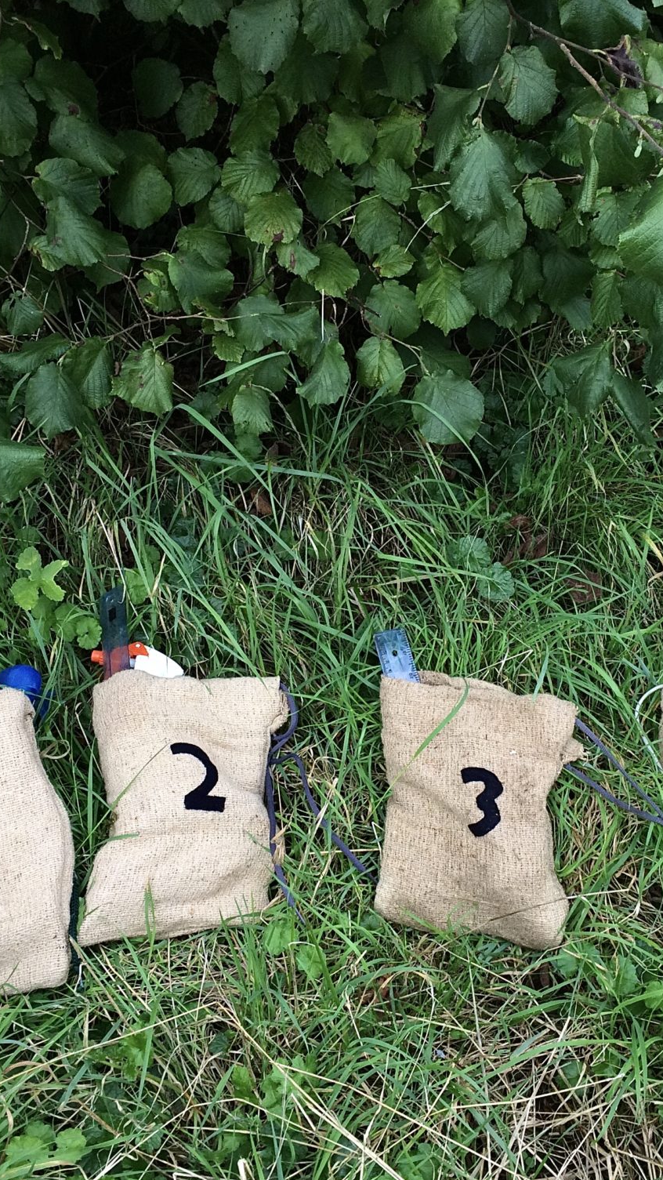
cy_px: 601
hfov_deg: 27.6
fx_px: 1345
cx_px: 394
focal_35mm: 43
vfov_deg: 47.4
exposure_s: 1/100
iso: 64
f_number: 2.2
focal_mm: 4.15
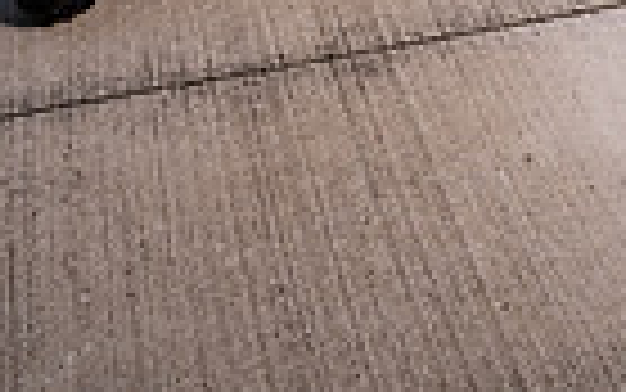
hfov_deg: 19.0
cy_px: -581
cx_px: 477
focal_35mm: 109
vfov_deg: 10.3
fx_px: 1860
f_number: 8
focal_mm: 33
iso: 100
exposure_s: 1/125
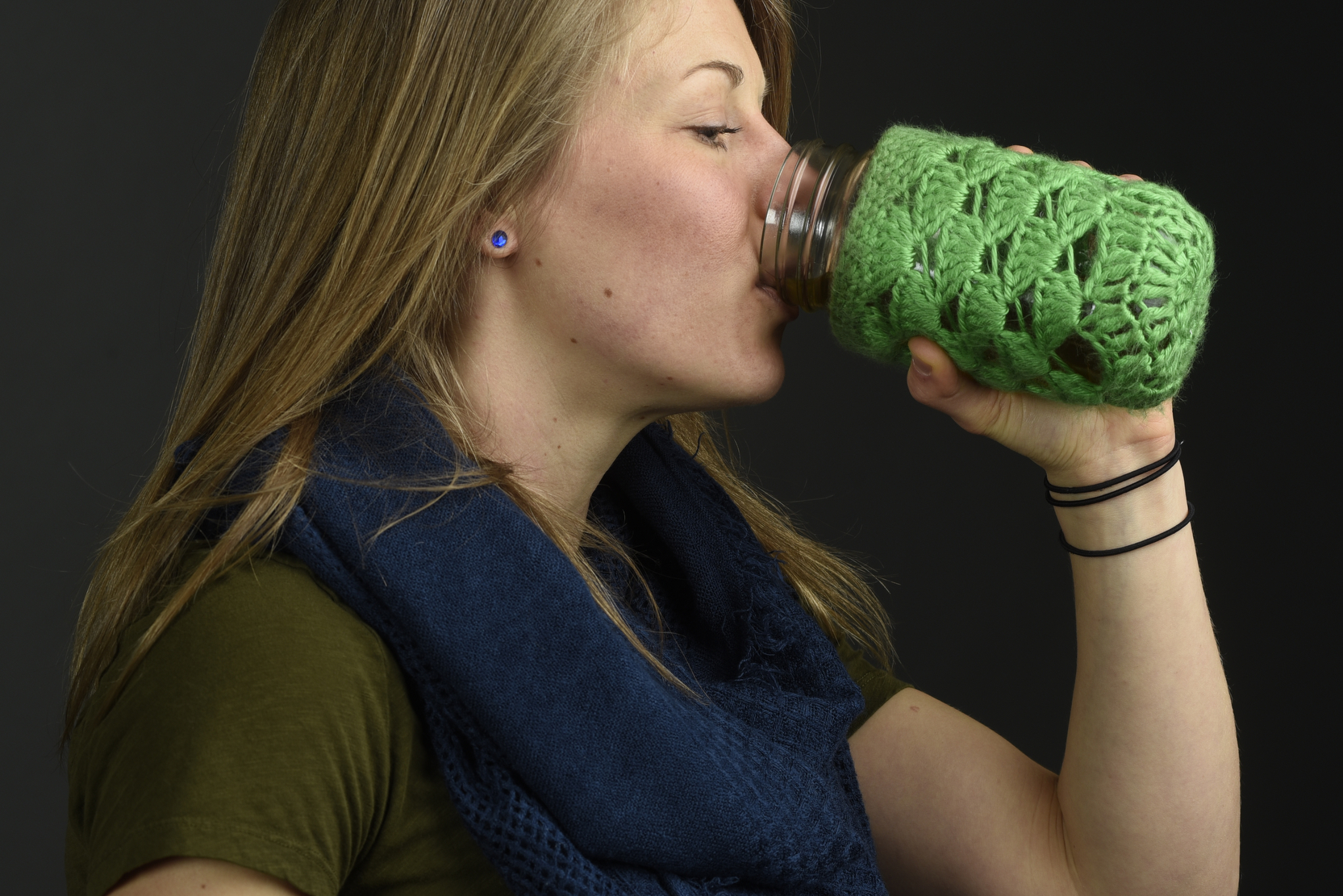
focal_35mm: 124
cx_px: 699
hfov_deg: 16.5
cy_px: 323
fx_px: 4627
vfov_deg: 11.1
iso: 100
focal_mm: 86
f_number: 9
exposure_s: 1/125
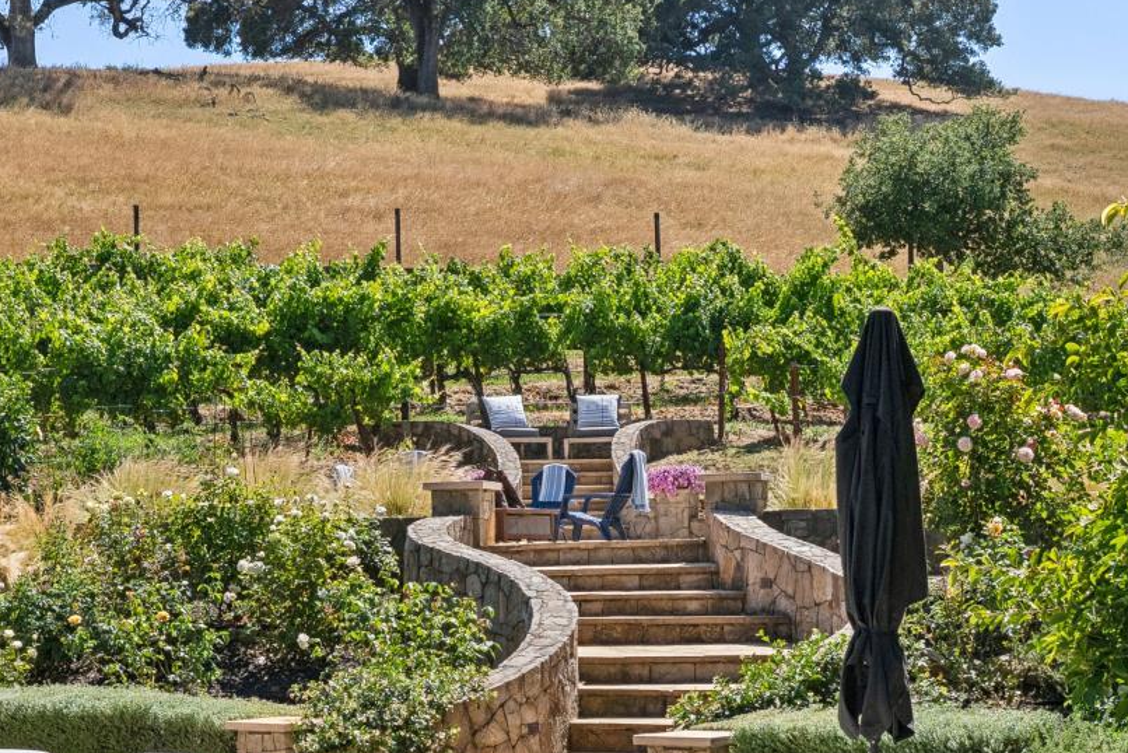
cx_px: 434
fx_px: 2507
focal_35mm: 80
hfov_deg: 25.3
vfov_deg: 17.1
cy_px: 416
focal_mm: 43
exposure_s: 1/500
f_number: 11
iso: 640
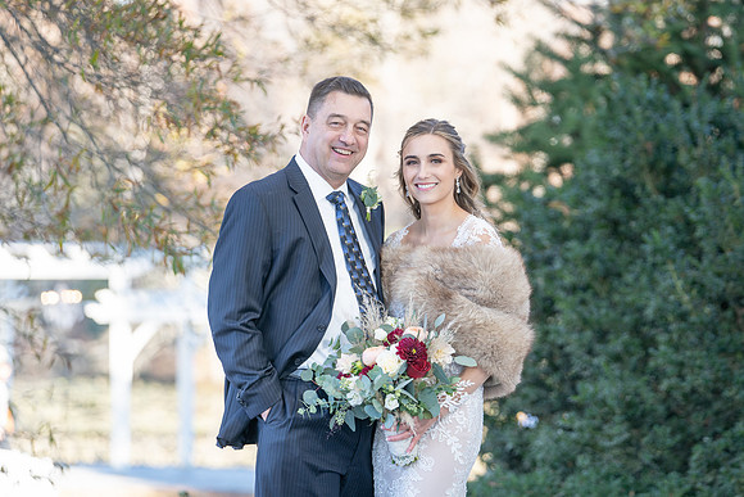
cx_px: 367
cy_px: 256
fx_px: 3712
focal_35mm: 180
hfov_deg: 11.4
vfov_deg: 7.7
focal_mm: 174
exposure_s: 1/250
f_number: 4
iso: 250
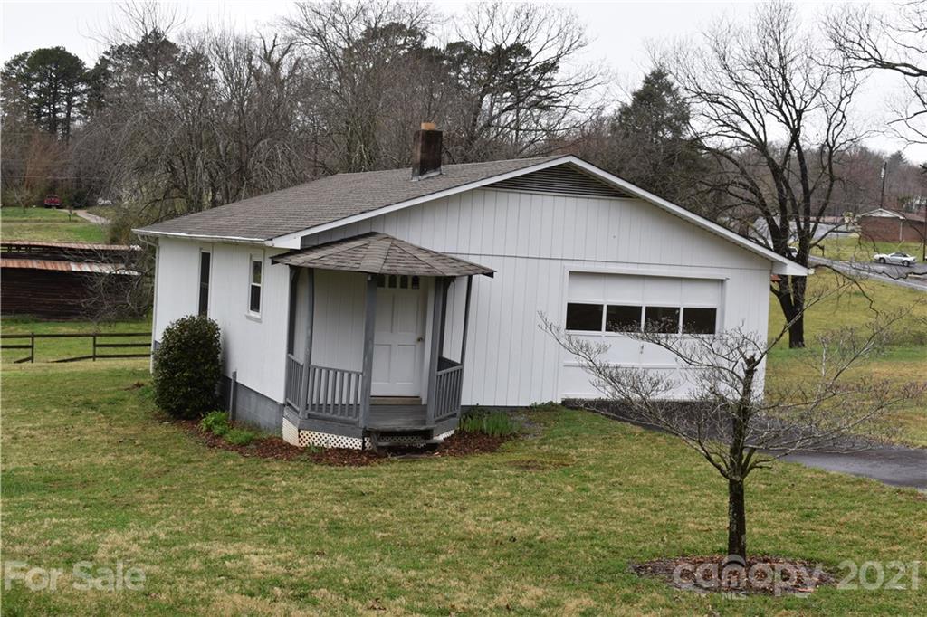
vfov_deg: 26.5
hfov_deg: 38.9
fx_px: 1313
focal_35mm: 51
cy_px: 308
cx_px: 464
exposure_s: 1/250
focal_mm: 34
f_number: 8
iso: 200
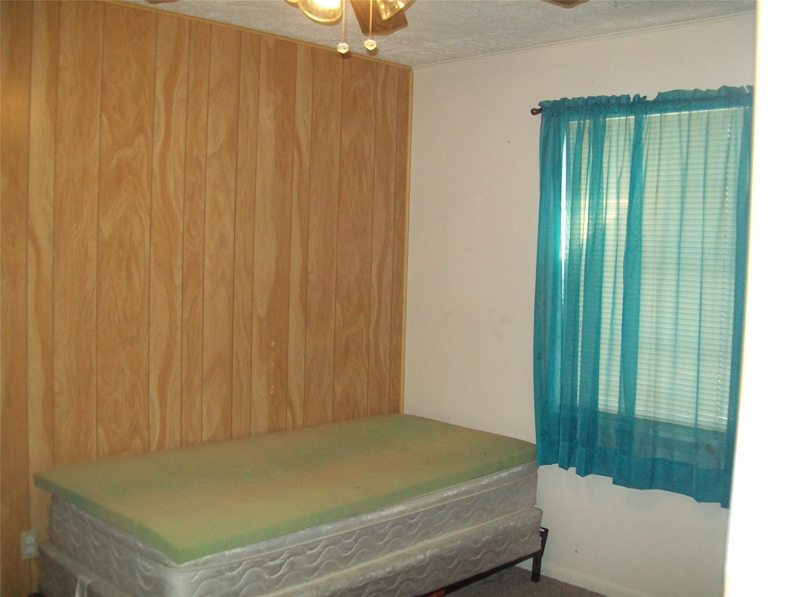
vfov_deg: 39.7
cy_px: 298
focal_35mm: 36
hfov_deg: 51.4
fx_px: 828
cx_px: 398
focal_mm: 6
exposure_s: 1/60
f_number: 2.7
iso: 160
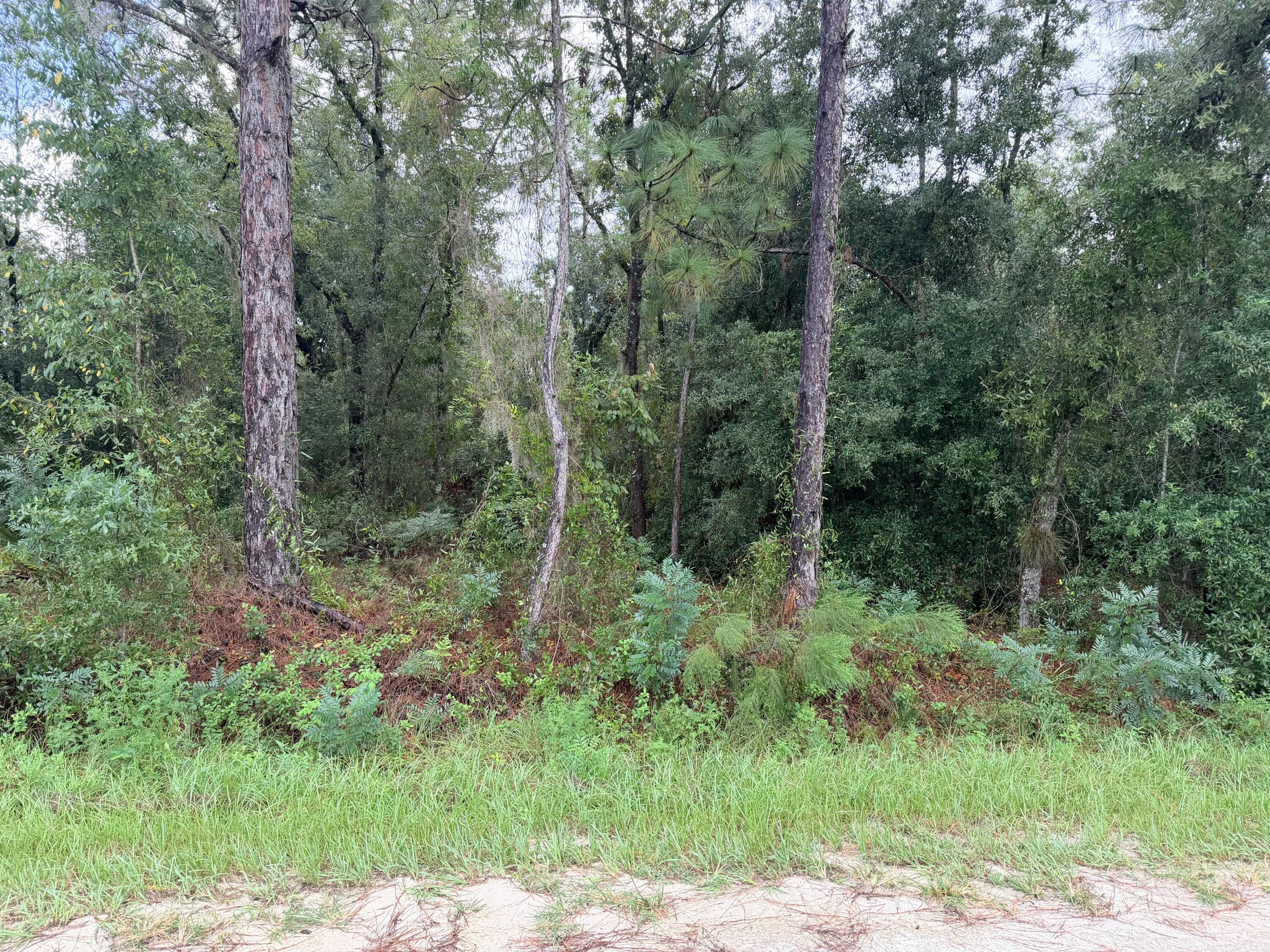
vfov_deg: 56.8
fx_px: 881
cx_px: 635
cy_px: 476
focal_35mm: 24
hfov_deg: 71.6
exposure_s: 1/223
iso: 200
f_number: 1.78
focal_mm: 6.76
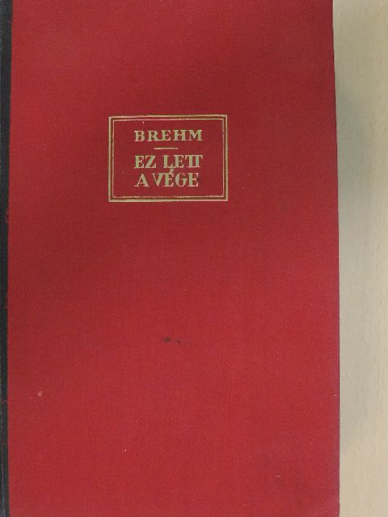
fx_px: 822
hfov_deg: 26.6
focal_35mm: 55
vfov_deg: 34.9
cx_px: 194
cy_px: 258
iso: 1600
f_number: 3.7
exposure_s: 1/50
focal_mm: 9.8
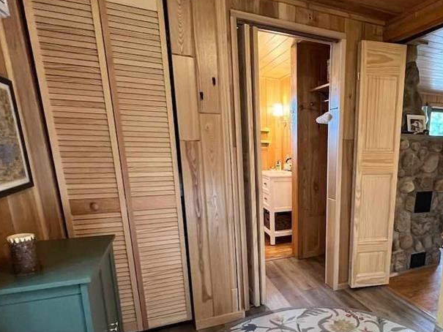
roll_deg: -0.5
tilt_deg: -14.2
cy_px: 218
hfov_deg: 72.4
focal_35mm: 22
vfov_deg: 59.9
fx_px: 282
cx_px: 319
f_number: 1.8
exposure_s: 1/60
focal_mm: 1.57
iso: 500
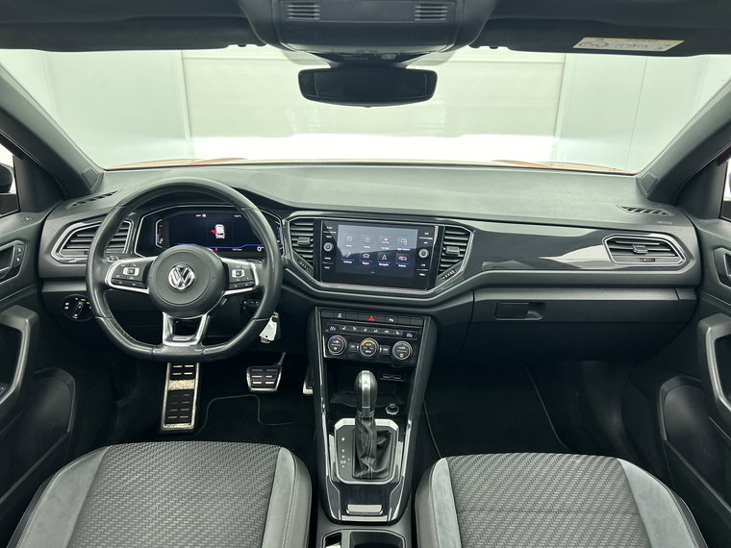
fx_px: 549
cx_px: 366
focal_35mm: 26
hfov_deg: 67.3
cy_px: 274
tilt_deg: -22.2
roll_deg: +0.4
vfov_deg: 53.1
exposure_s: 1/50
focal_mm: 5.7
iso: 250
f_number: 1.5
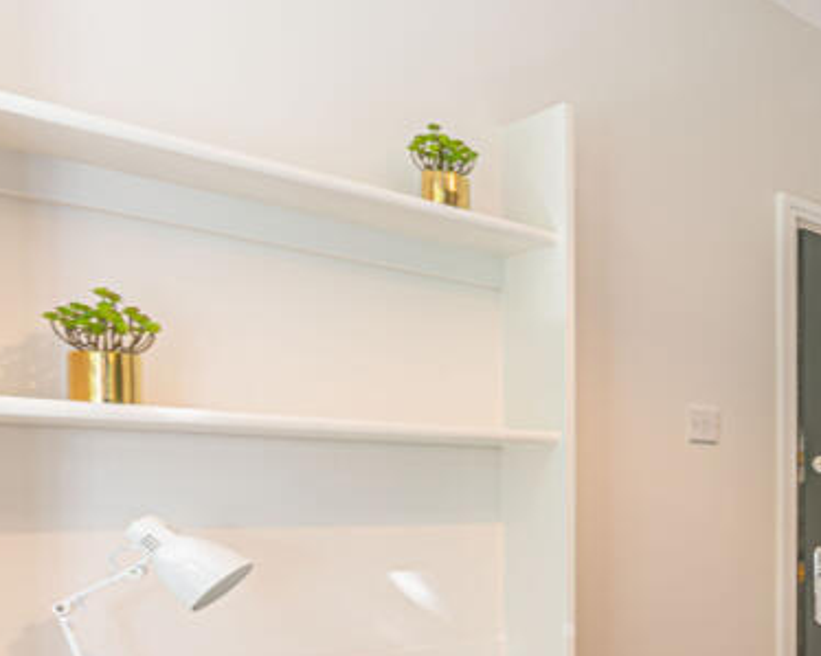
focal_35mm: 36
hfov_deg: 35.4
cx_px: 1054
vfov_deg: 39.6
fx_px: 875
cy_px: 517
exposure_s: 1/6
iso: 100
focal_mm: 14
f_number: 5
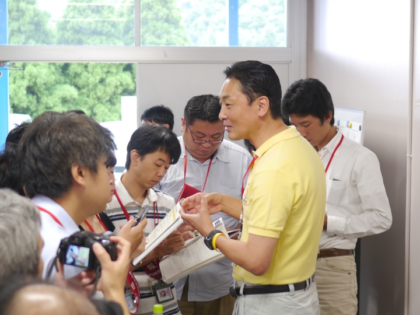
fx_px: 971
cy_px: 158
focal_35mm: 80
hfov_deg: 24.4
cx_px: 210
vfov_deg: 18.4
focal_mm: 20
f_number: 1.7
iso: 160
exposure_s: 1/80
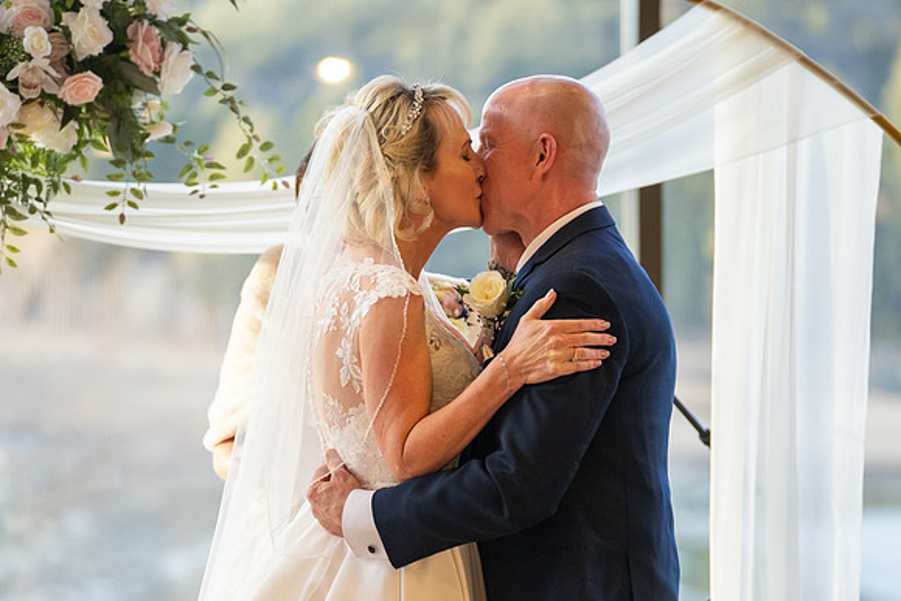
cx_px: 467
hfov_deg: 12.2
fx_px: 4215
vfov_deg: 8.2
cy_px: 378
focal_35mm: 168
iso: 1600
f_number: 2.8
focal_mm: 134
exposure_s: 1/320
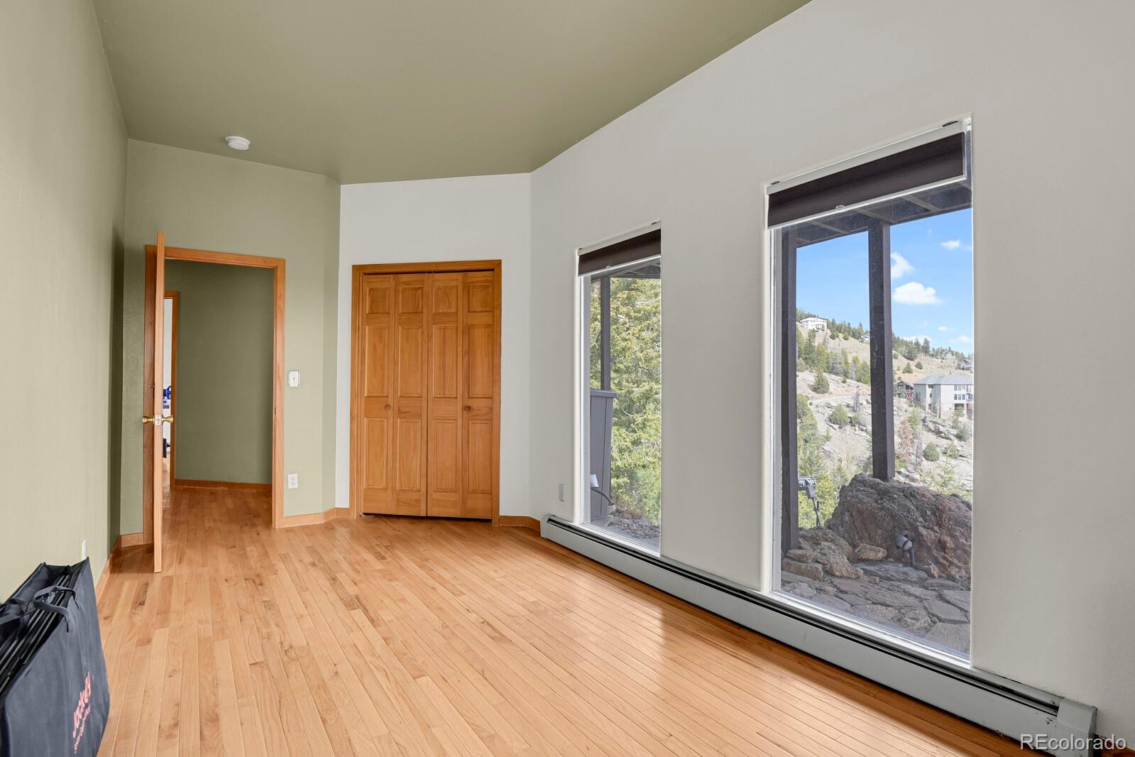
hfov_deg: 93.3
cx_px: 568
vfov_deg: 70.4
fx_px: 536
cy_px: 378
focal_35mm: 17
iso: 2200
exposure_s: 1/20
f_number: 8
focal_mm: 17
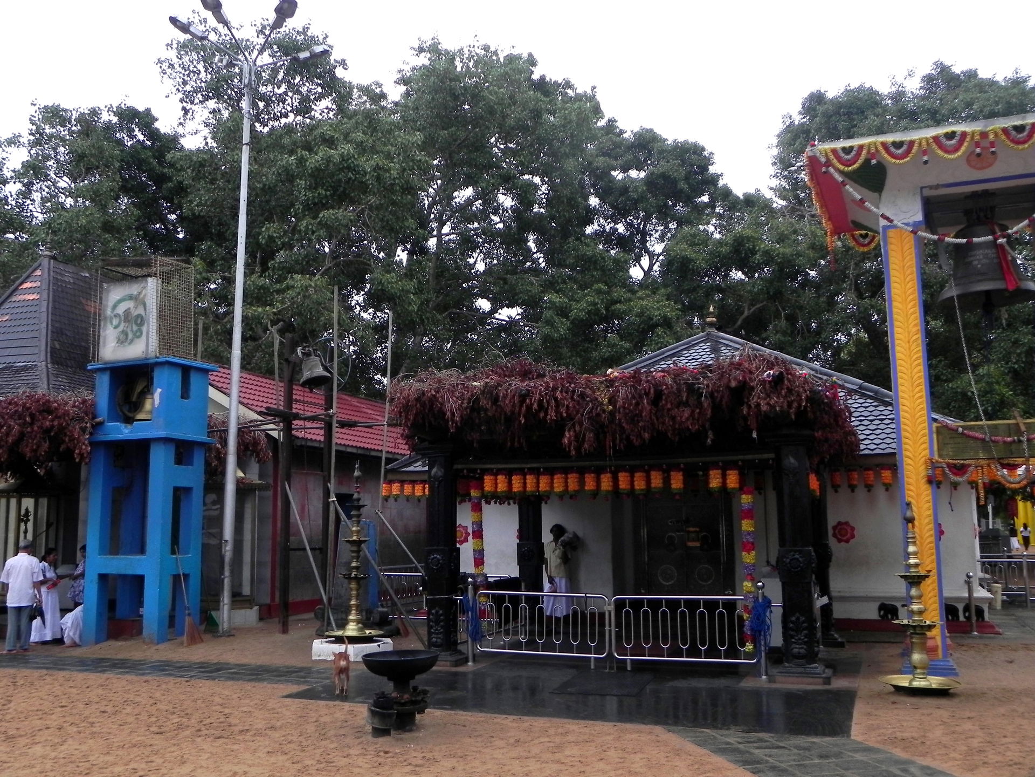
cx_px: 518
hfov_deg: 55.4
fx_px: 987
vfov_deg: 42.9
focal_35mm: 33
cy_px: 388
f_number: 2.8
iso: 160
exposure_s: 1/34.4
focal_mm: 5.9
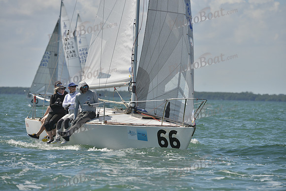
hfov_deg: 7.4
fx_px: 2225
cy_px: 96
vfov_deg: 4.9
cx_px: 143
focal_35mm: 280
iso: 200
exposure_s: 1/1250
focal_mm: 280
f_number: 7.1
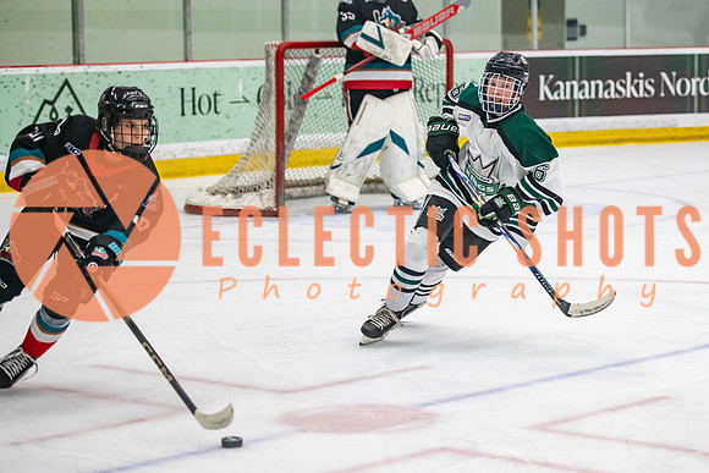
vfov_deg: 11.1
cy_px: 236
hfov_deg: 16.5
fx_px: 2435
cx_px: 485
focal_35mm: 124
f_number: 3.2
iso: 2000
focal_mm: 90
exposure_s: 1/640
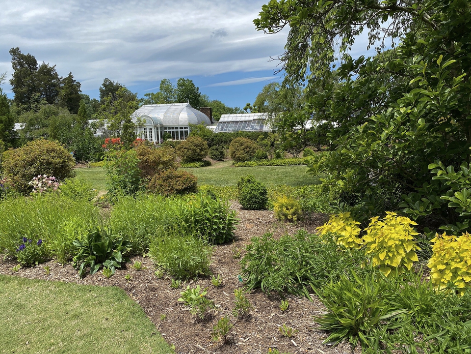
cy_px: 177
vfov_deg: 53.1
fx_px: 354
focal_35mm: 26
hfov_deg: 67.3
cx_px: 236
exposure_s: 1/2463
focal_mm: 4.25
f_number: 1.8
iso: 32
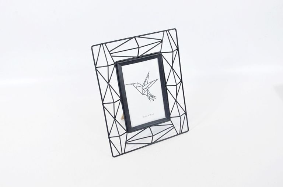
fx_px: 306
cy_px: 94
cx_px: 142
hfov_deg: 49.6
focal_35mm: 39
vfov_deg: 34.1
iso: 1600
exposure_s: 1/125
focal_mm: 26
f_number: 7.1
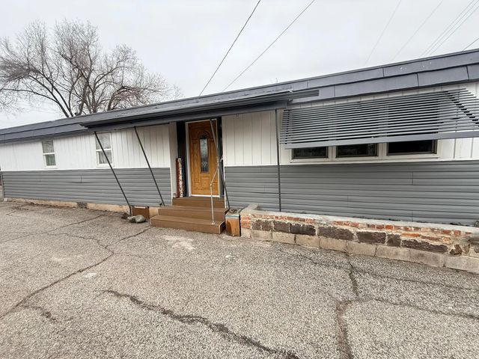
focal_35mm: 14
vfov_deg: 85.7
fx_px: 194
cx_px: 240
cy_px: 180
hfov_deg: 102.1
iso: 50
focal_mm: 2.22
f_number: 2.2
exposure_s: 1/308
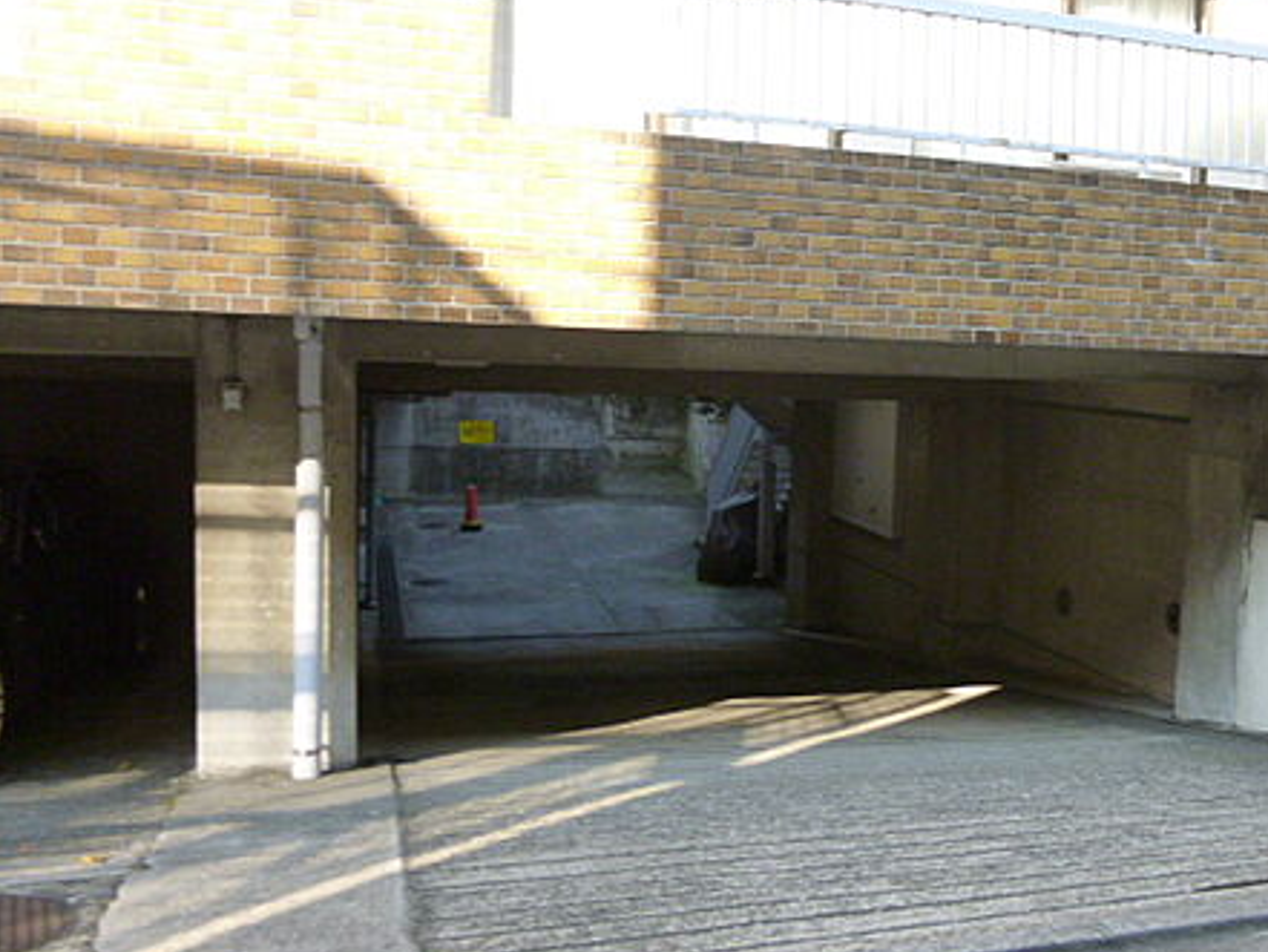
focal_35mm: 34
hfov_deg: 52.8
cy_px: 446
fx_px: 1246
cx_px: 857
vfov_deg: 41.8
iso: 320
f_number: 3.1
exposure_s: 1/200
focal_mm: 4.5
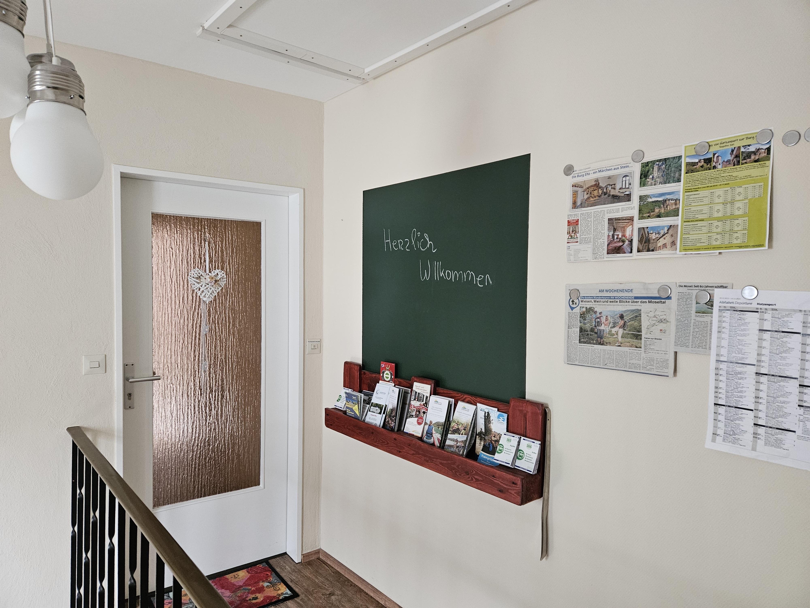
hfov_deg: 73.9
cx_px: 405
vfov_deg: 58.9
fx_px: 538
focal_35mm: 23
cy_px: 304
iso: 640
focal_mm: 5.4
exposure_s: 1/50
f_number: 1.8
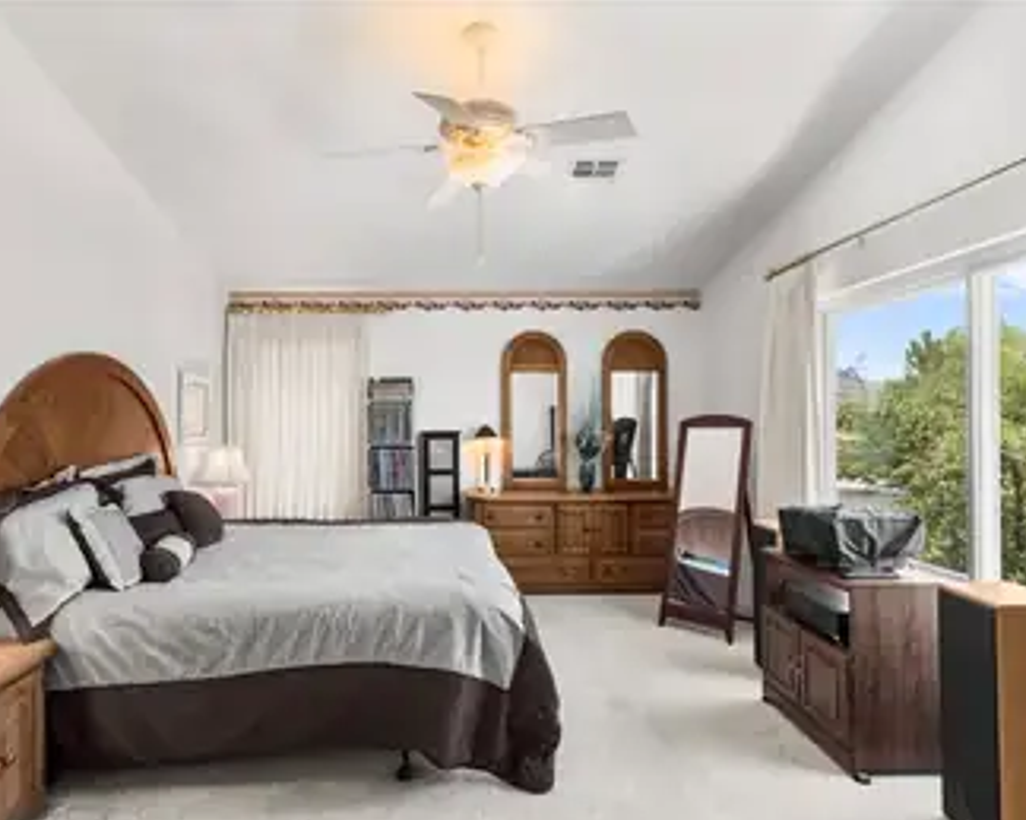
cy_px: 419
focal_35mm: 22
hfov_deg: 74.9
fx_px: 668
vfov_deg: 63.1
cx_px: 462
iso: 400
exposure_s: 1/20
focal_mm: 19
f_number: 8
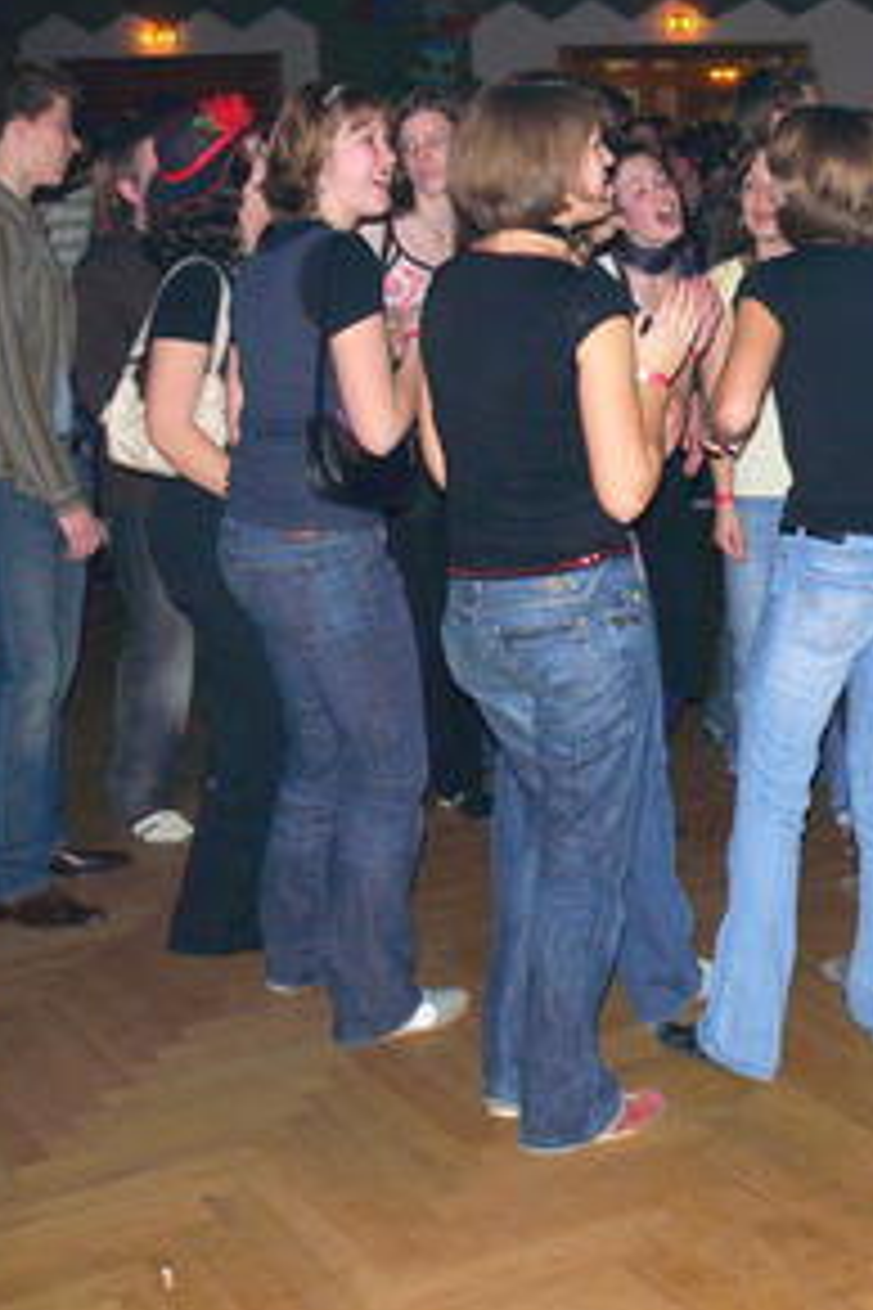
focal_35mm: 59
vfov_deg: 33.9
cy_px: 558
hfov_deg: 21.6
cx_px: 1004
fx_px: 2146
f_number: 2.8
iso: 200
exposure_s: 1/30
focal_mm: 7.4
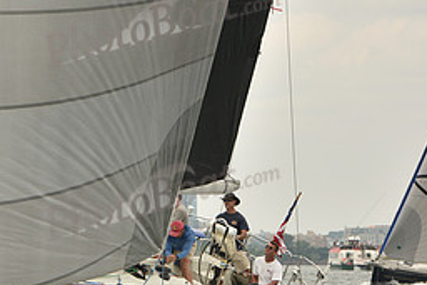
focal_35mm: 306
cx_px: -40
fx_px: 3631
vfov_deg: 4.5
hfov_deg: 6.7
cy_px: 134
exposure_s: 1/640
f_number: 9
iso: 250
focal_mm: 135
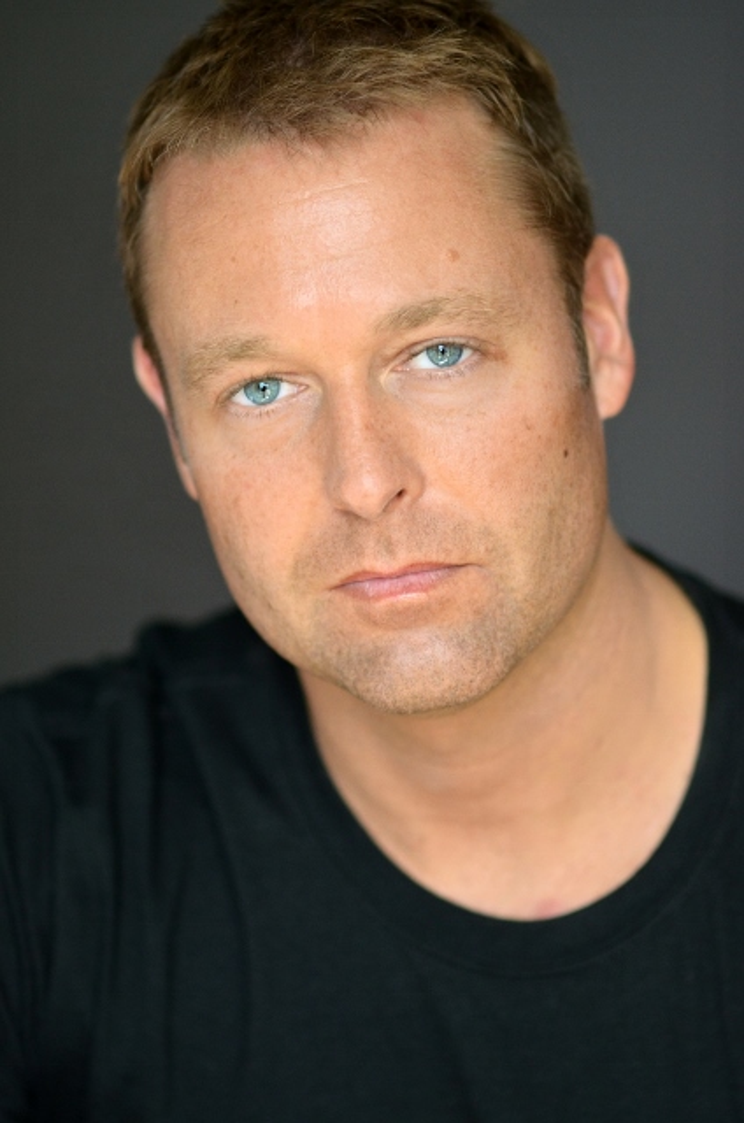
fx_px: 3969
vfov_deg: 16.1
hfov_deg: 10.7
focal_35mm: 128
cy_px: 562
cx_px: 372
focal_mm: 85
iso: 800
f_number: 2
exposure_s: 1/500
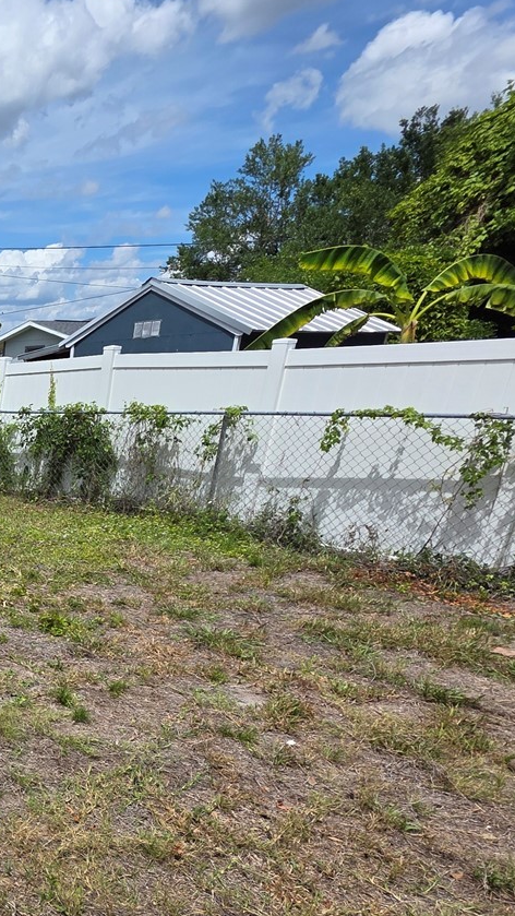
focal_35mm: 27
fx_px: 655
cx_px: -240
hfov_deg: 28.9
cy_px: 611
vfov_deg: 67.9
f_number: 1.9
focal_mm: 2.2
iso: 40
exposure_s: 1/3042
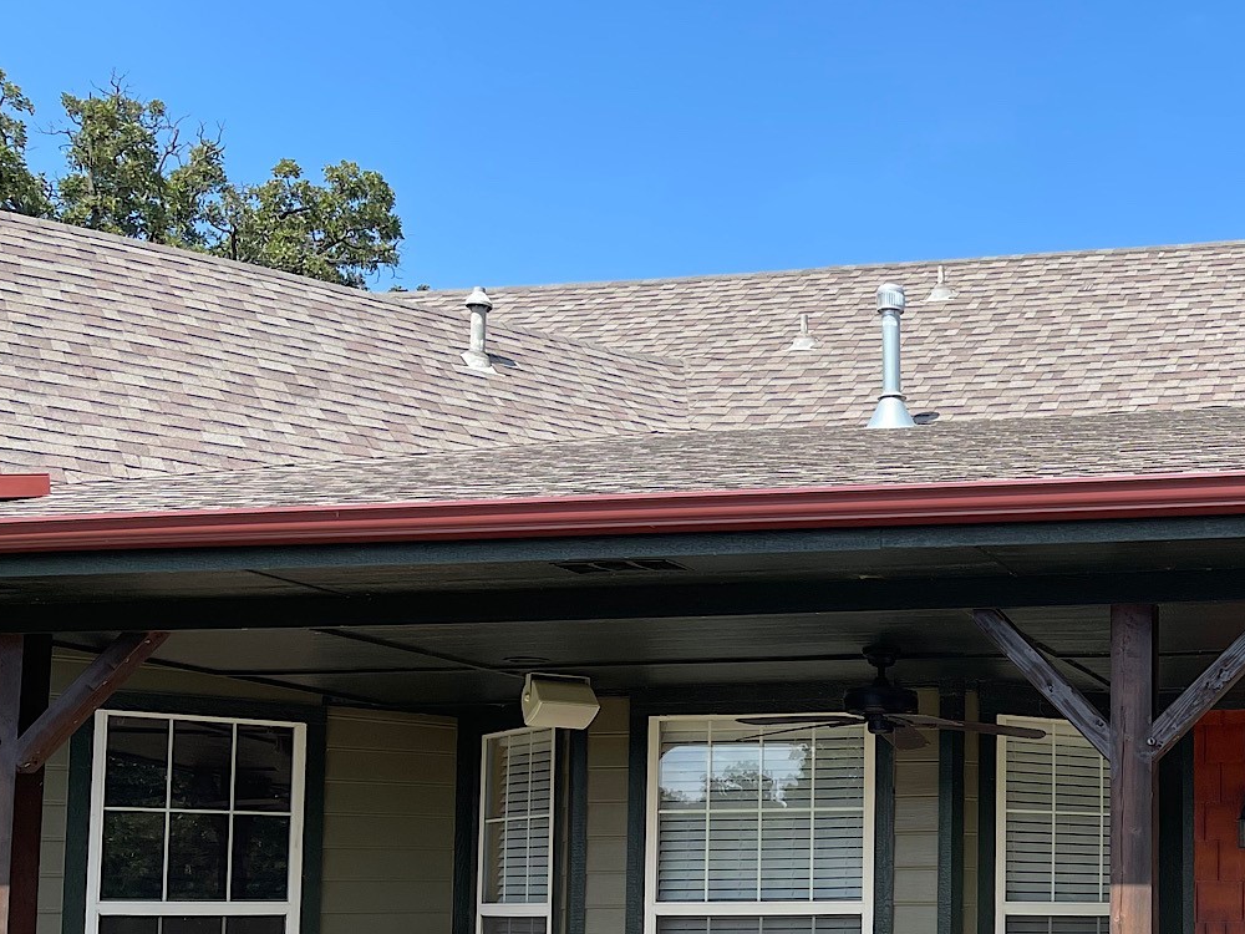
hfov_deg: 36.5
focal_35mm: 48
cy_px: 775
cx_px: 1177
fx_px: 1726
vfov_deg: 29.4
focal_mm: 5.1
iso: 32
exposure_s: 1/2165
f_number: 1.6
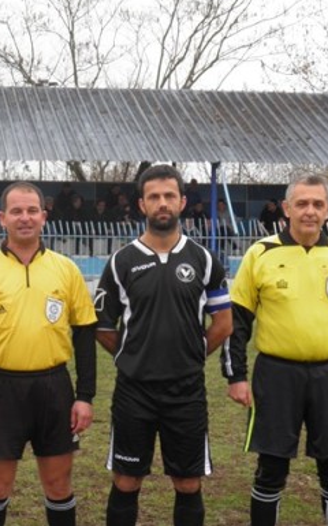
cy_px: 323
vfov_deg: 25.8
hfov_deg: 16.1
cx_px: 25
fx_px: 1146
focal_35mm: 80
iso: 50
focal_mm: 7.9
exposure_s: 1/80
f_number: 4.2
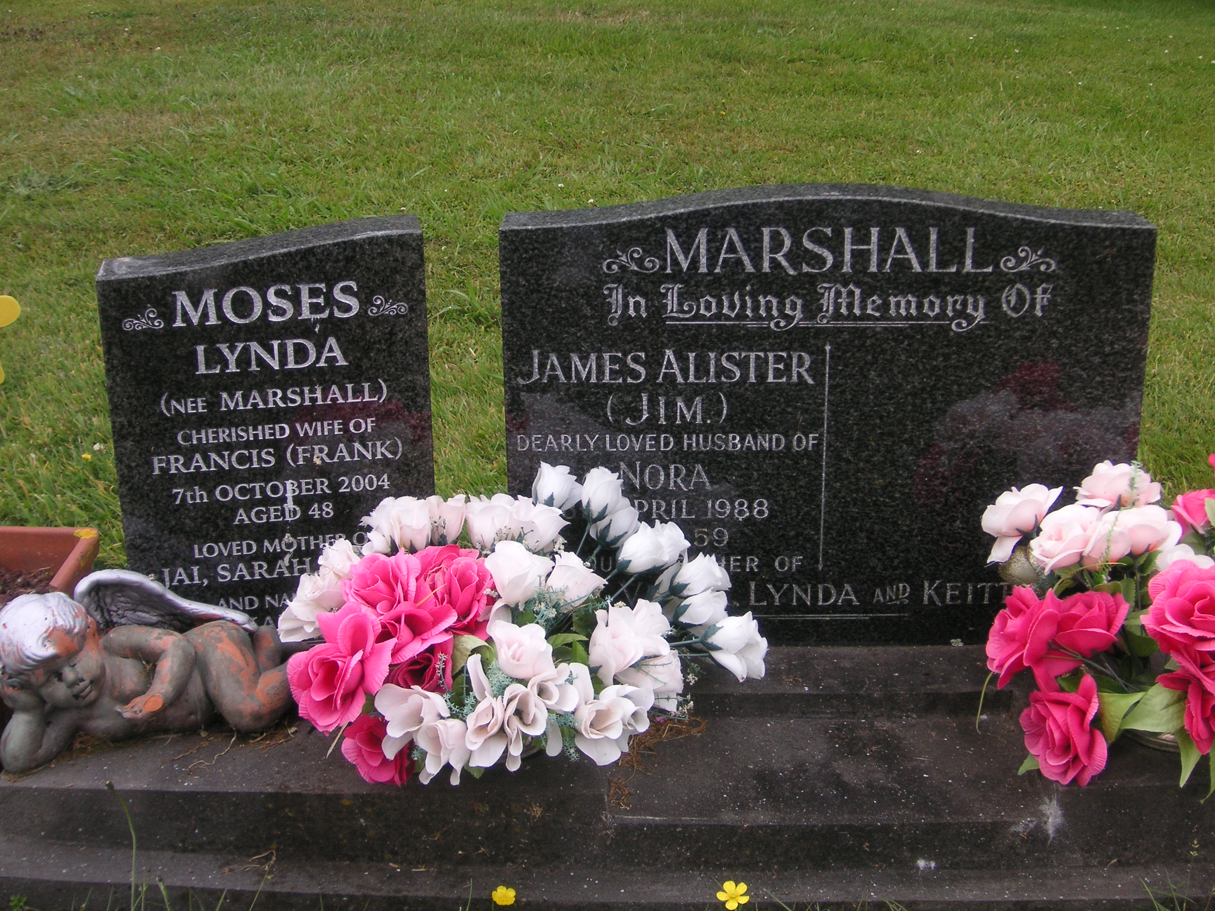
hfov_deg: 42.9
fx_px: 1544
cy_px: 456
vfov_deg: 32.9
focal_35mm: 44
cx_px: 608
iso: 50
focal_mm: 7.3
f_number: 3.1
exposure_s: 1/750
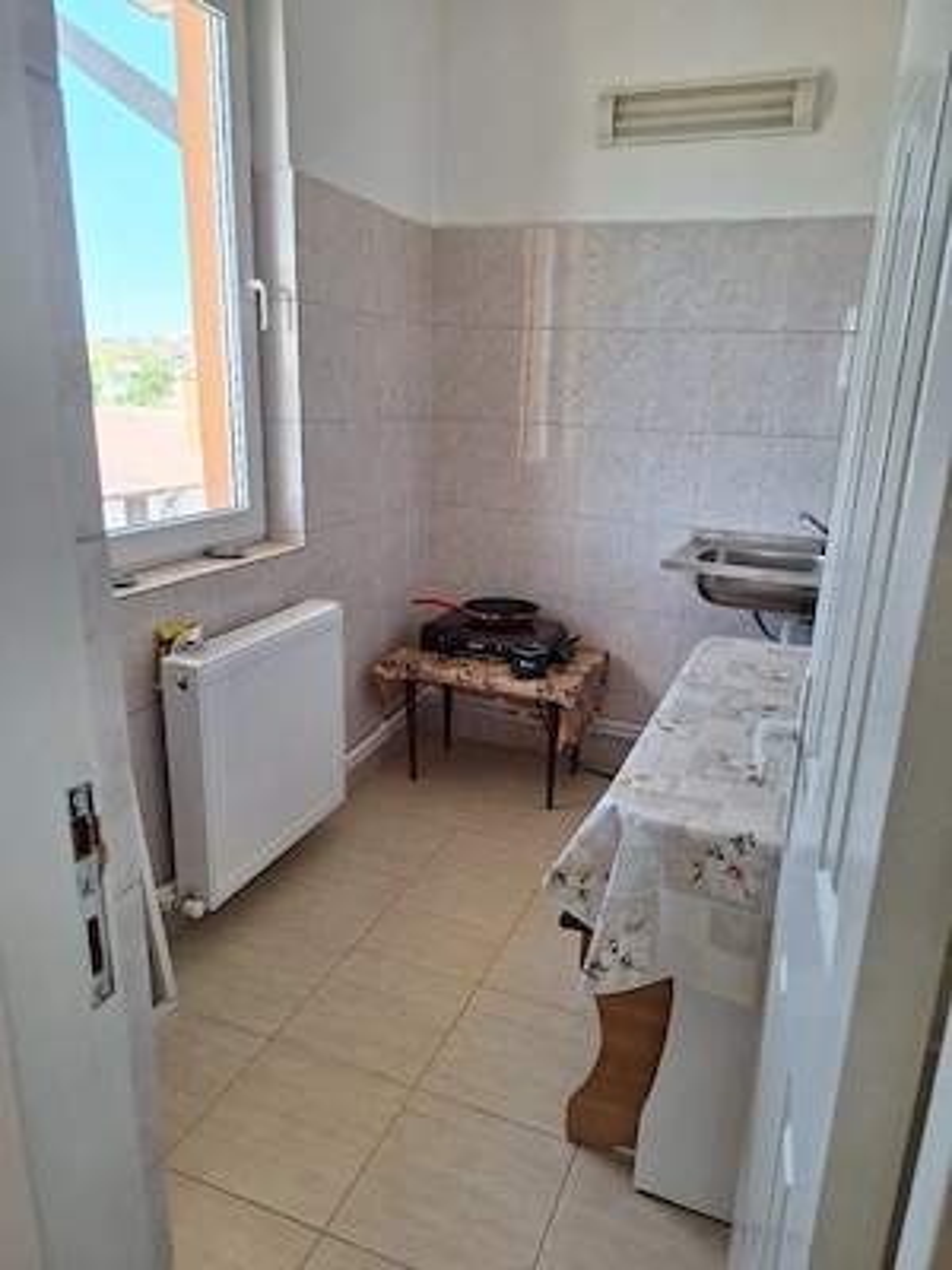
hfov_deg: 58.9
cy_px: 635
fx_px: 843
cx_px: 476
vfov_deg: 73.9
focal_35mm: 23
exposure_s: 1/127
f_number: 1.8
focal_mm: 5.54
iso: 40
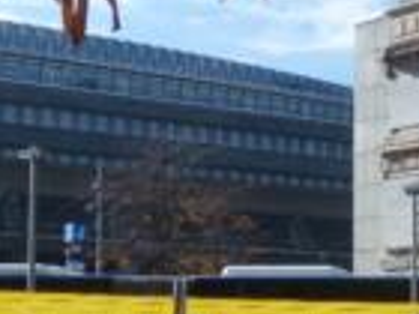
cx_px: 449
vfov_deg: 11.4
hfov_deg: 14.9
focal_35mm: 129
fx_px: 1561
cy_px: 298
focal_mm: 6.4
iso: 100
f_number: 4
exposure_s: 1/640
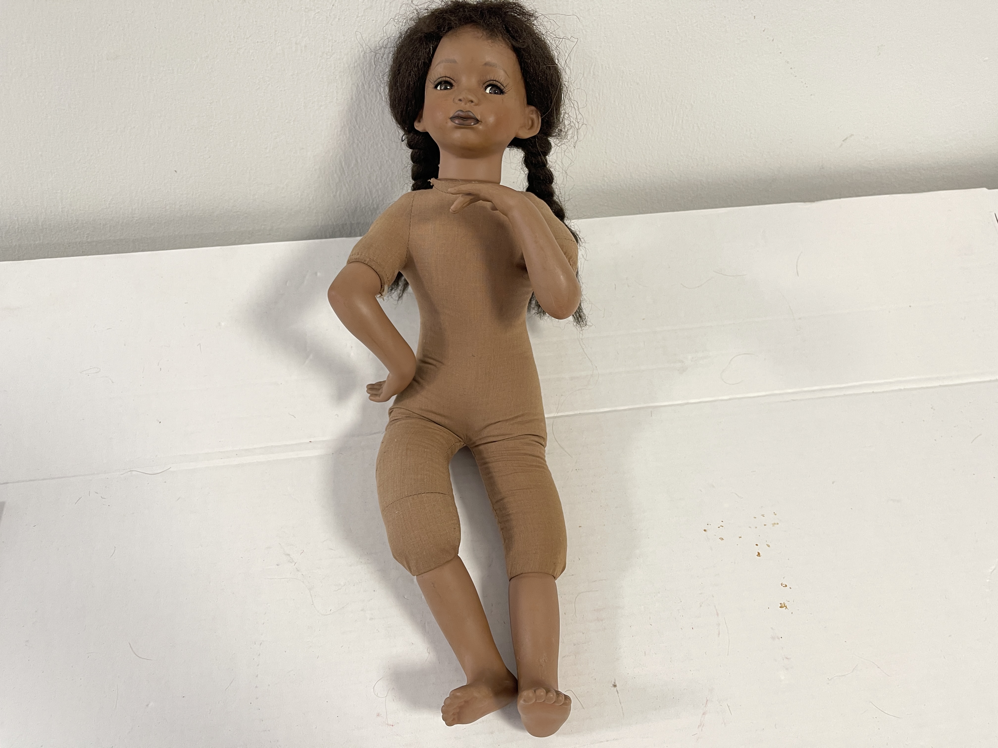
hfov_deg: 69.4
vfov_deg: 54.9
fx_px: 721
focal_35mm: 25
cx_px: 499
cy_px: 374
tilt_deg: -54.8
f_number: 1.6
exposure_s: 1/50
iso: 100
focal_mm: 5.1
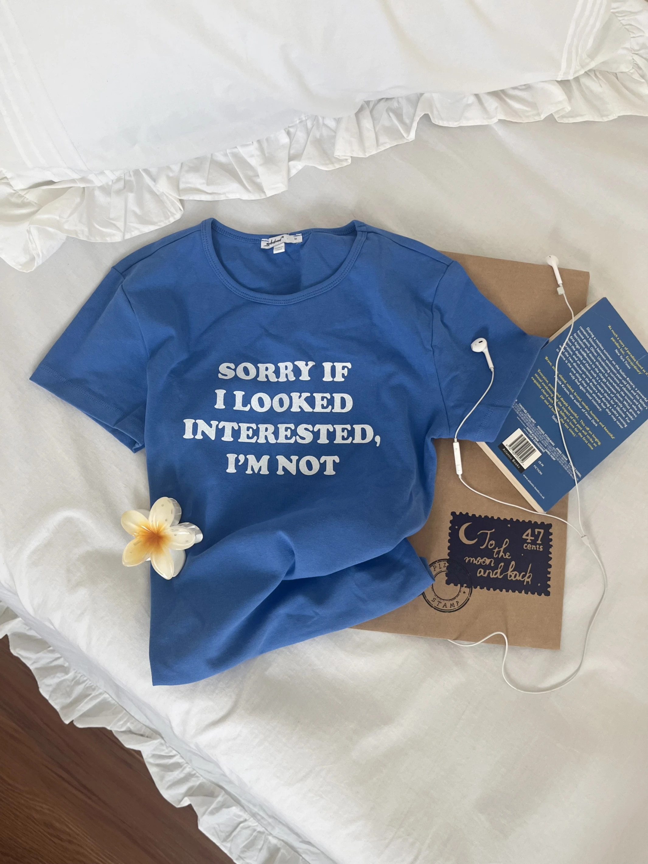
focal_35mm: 26
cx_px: 324
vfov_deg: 67.3
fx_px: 649
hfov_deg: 53.1
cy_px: 432
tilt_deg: -81.9
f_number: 1.6
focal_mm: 5.1
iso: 125
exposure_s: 1/121
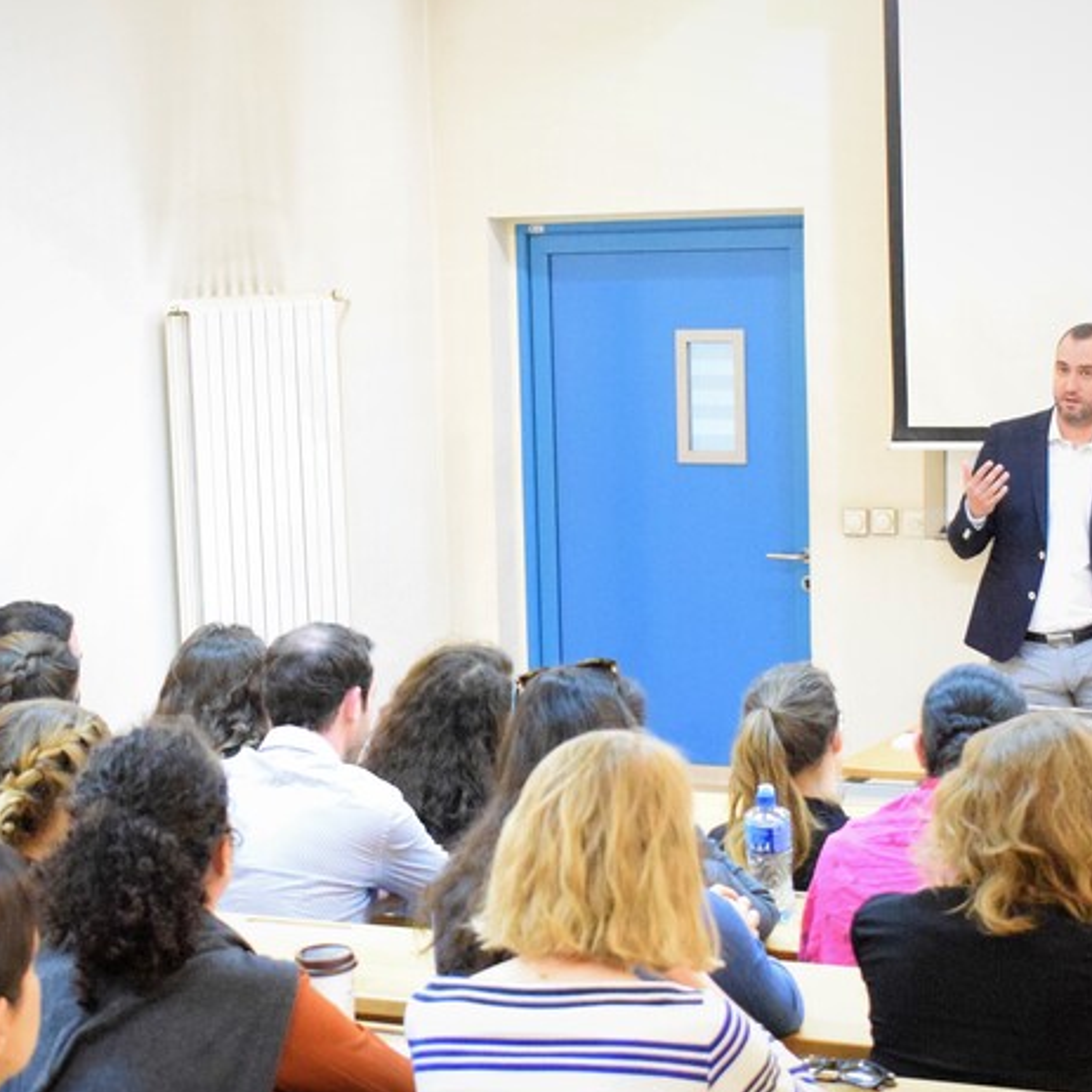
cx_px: 465
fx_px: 2820
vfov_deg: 21.9
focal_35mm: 79
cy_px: 614
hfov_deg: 21.9
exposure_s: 1/100
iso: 8000
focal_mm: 28
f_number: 4.2
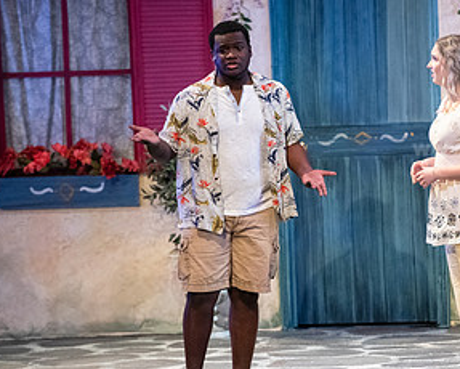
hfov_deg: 5.1
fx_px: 5163
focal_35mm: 379
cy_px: 182
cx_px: 340
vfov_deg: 4.1
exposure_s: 1/400
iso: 3200
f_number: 3.2
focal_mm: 200
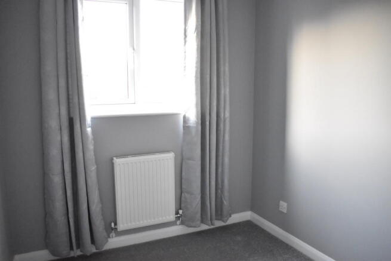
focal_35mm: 30
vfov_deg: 43.6
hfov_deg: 61.9
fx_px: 326
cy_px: 130
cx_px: 196
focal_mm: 20
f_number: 3.5
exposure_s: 1/30
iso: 6400
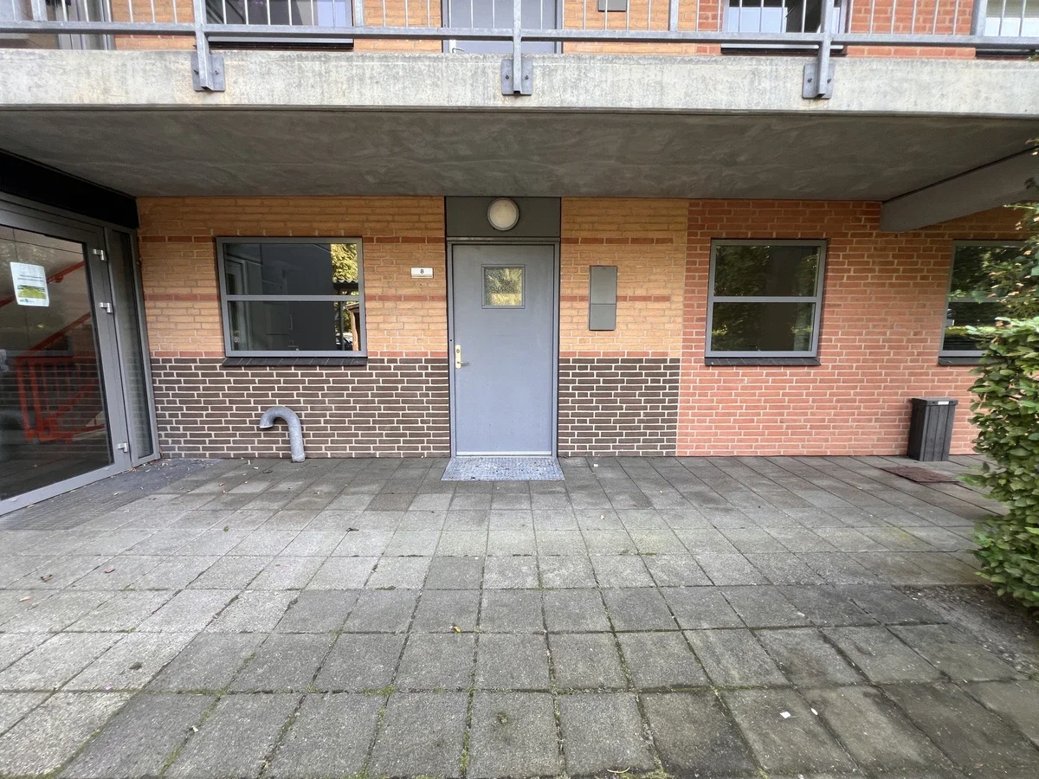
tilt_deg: -6.7
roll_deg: +0.0
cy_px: 390
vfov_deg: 89.9
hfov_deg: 106.2
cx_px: 520
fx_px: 390
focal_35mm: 13
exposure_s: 1/99
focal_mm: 1.57
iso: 50
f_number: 1.8
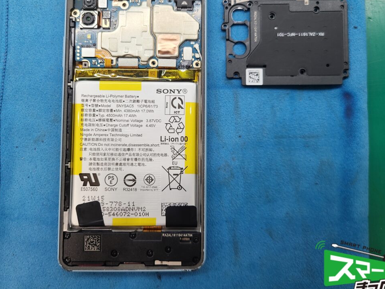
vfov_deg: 45.3
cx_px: 196
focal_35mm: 31
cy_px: 125
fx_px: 345
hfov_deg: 58.3
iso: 50
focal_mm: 5.4
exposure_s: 1/60
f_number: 1.8
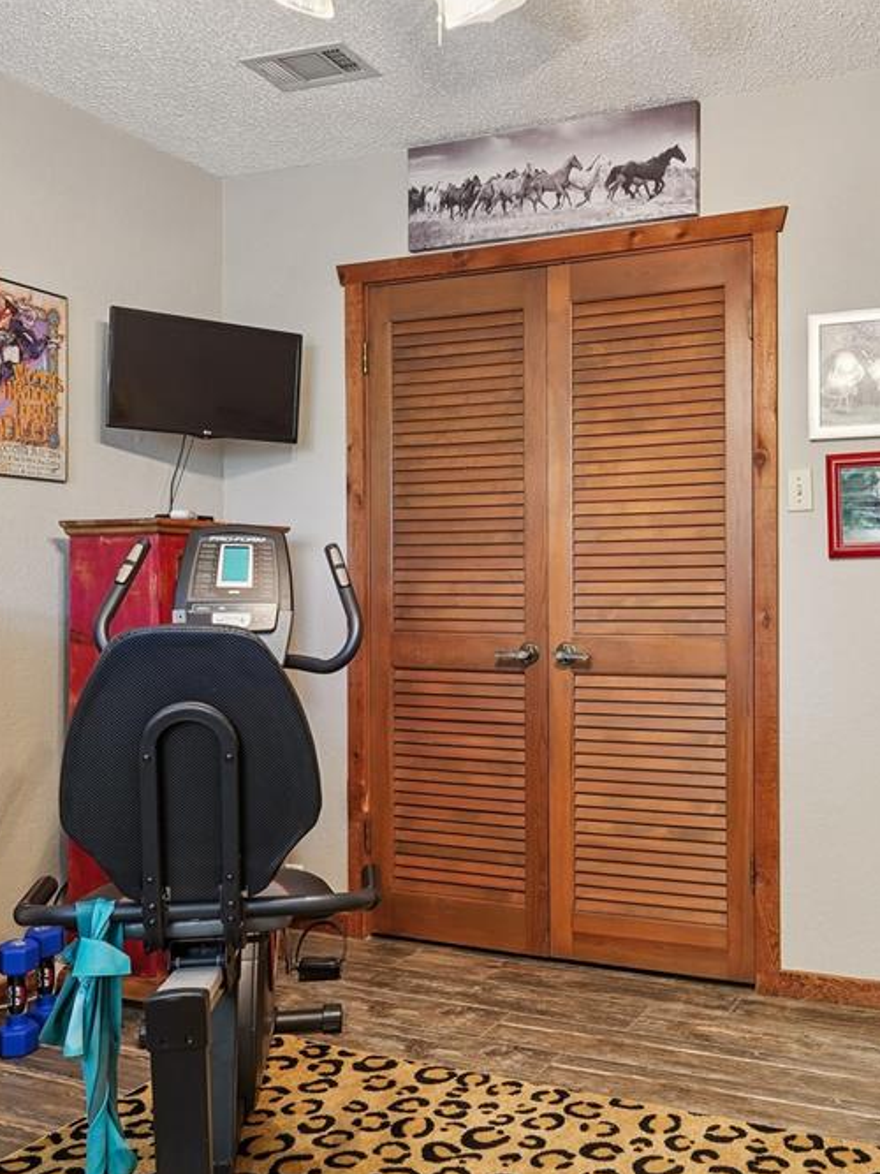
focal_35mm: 31
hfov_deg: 44.6
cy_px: 584
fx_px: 1051
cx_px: 607
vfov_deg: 58.4
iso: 400
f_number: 9
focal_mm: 14
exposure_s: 1/1.67
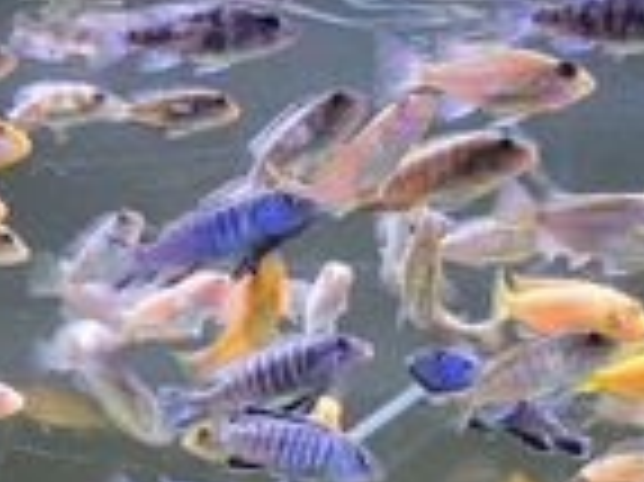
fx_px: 1413
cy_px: 610
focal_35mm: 76
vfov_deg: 18.2
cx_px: 354
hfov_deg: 25.7
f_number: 1.7
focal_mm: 6.3
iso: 200
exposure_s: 1/180
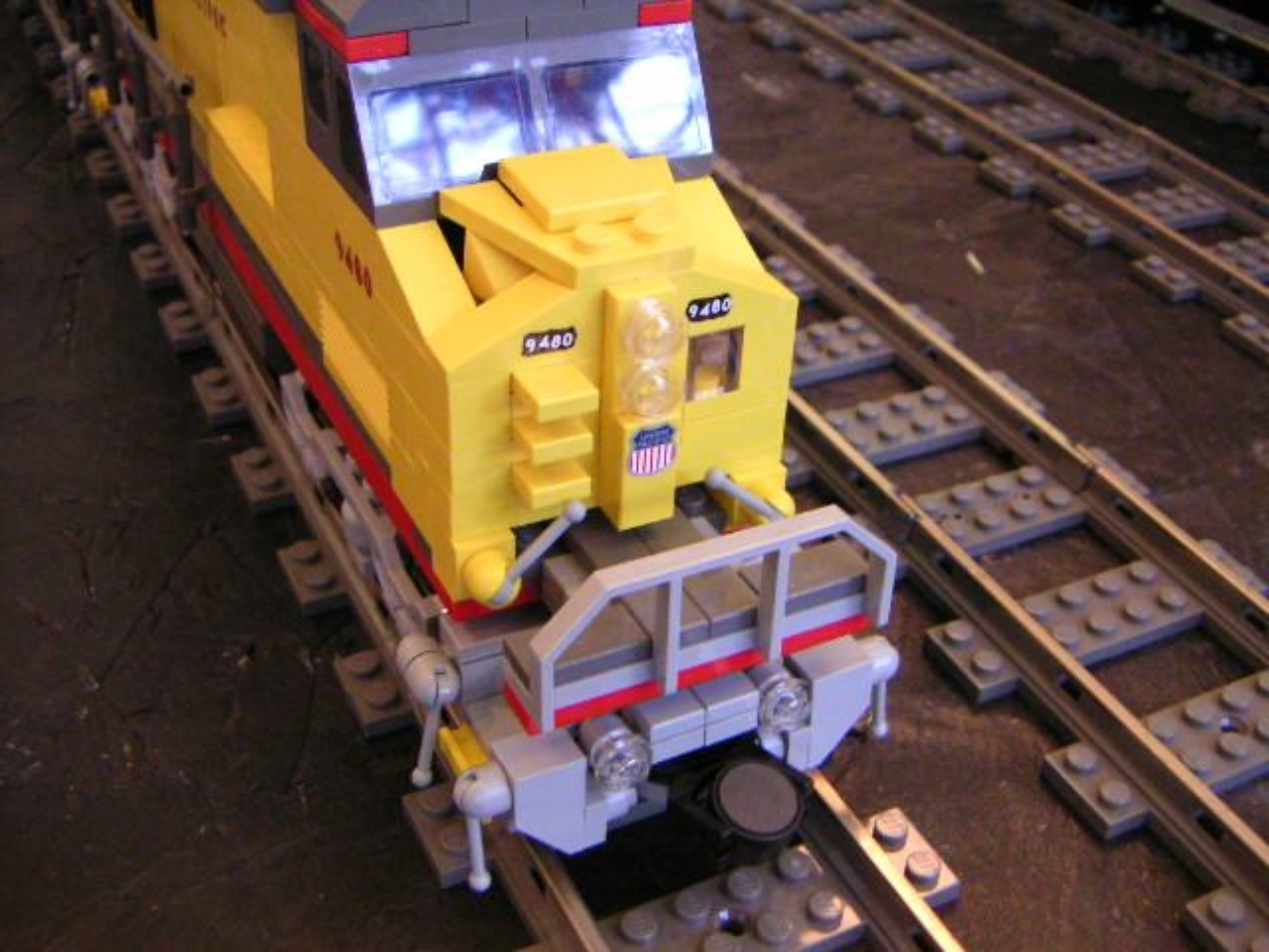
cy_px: 476
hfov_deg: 46.8
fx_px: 1466
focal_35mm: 40
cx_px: 634
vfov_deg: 36.0
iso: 400
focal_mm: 5.3
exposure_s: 1/45
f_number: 2.9
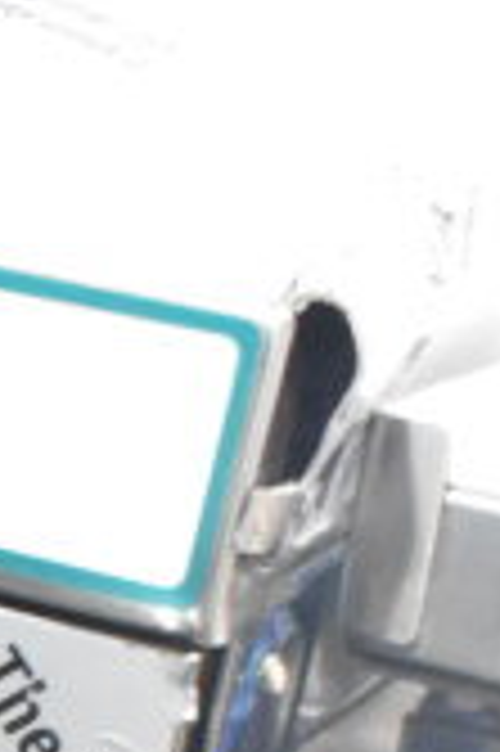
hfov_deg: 8.4
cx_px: -748
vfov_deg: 12.6
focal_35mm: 148
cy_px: 1367
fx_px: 3090
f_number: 5.6
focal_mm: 18
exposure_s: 1/125
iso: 6400
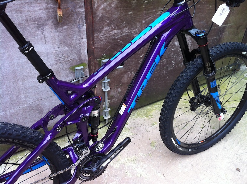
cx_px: 124
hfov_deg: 52.7
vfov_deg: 40.6
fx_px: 249
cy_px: 92
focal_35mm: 35
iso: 125
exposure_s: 1/120
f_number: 2.8
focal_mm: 3.85
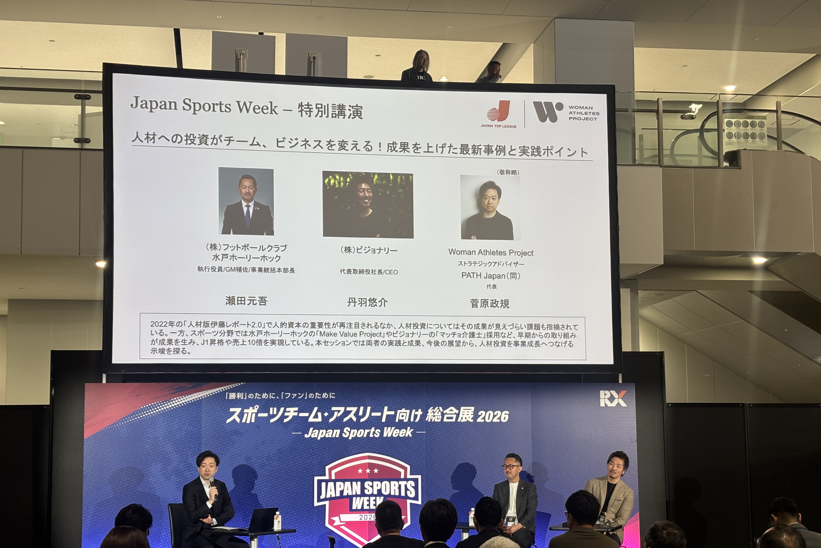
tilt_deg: +5.3
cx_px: 407
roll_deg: +0.4
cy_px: 312
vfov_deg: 24.6
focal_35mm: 55
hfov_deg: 36.2
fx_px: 1254
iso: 32
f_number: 1.6
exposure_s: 1/50
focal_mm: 5.96
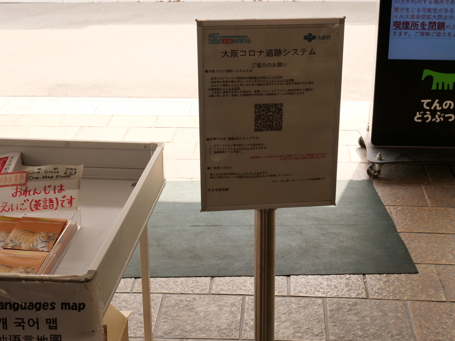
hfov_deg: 32.7
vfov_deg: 24.8
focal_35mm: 59
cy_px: 160
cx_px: 259
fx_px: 776
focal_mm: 24
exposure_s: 1/125
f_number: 8
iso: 400
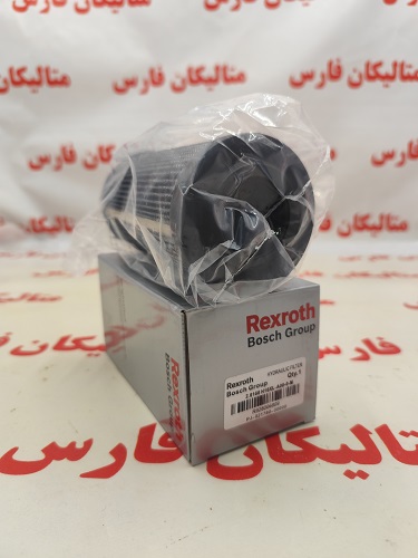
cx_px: 209
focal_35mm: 23
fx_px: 370
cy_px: 279
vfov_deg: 73.9
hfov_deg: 58.9
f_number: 1.65
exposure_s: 1/100
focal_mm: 6.19
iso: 200
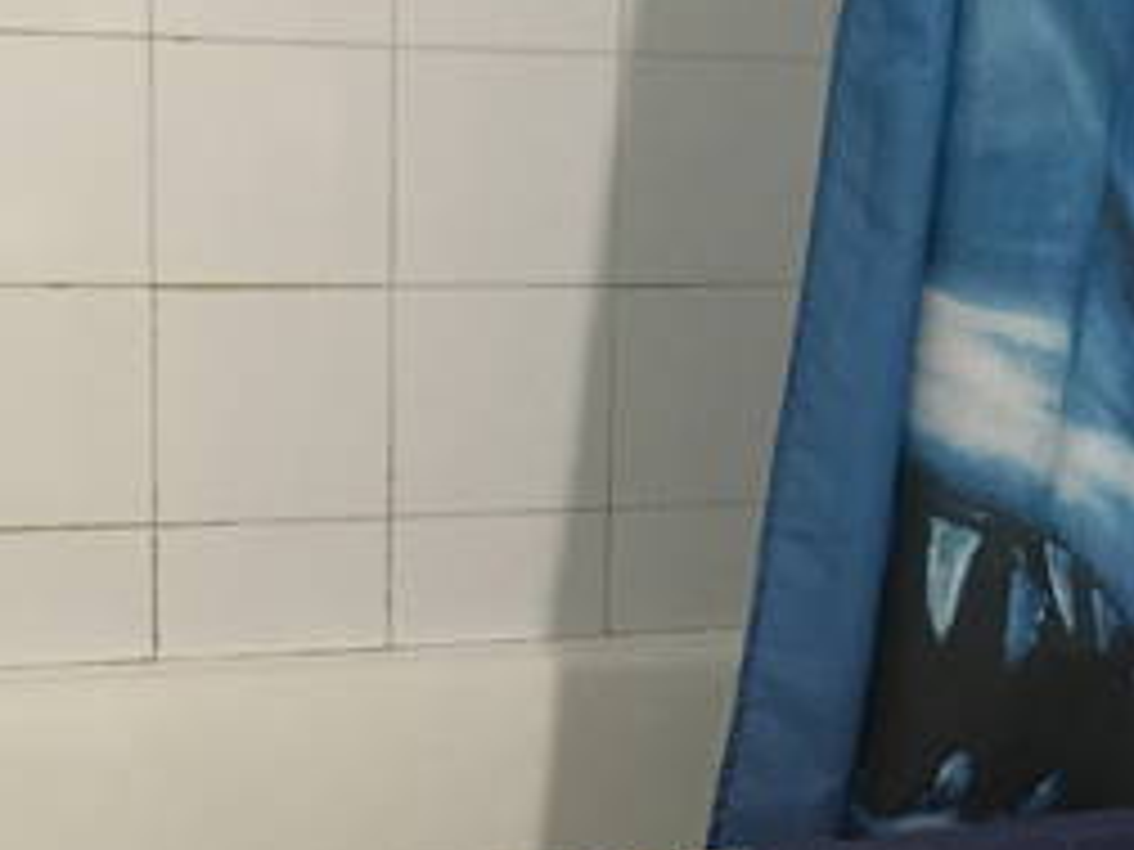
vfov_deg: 16.2
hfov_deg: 21.3
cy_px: 589
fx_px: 2981
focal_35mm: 91
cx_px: 900
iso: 250
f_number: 2.2
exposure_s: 1/33
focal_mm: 4.15
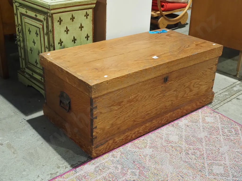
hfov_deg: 44.8
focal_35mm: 42
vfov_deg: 34.3
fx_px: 294
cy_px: 90
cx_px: 121
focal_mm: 21
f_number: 5.6
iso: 2500
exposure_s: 1/60
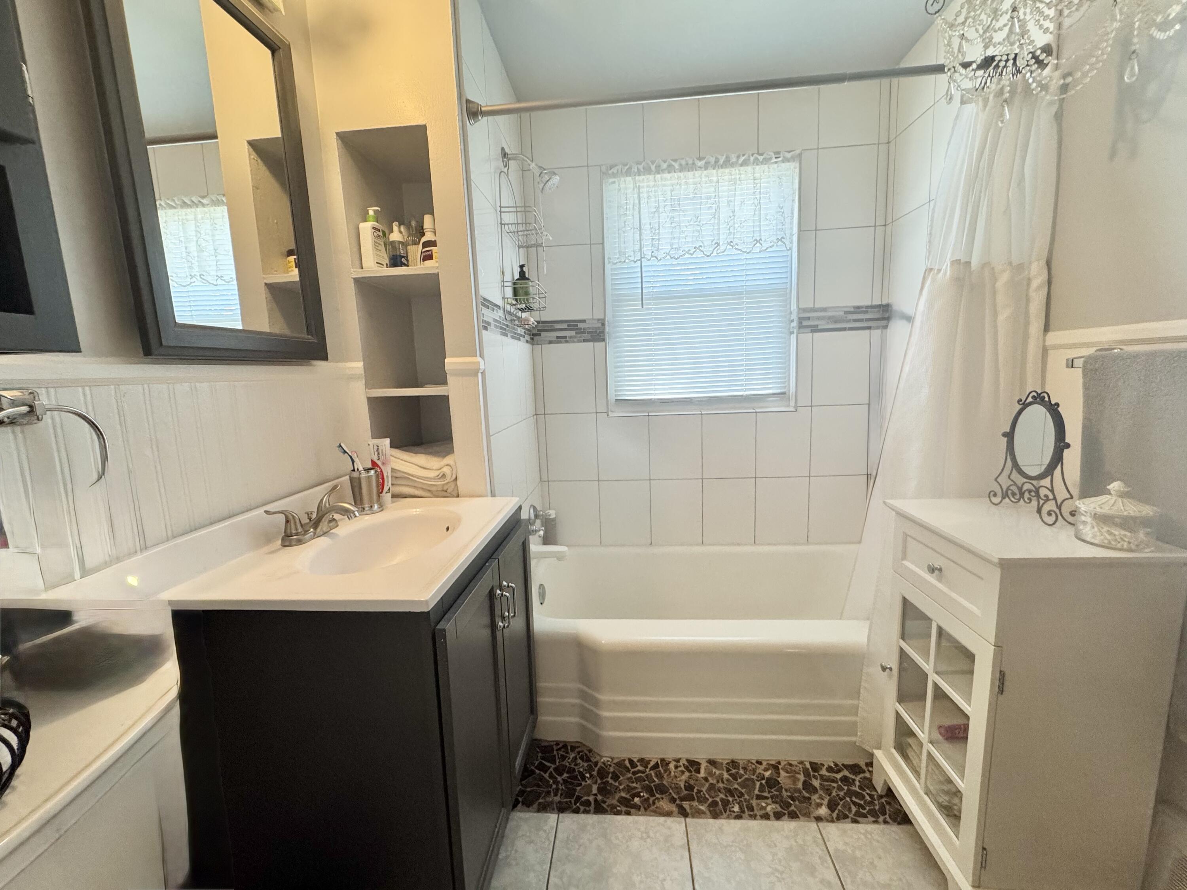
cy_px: 445
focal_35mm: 14
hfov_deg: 102.1
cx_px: 594
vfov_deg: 85.7
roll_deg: +2.5
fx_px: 480
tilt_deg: -9.4
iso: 320
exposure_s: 1/120
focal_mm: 2.22
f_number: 2.2
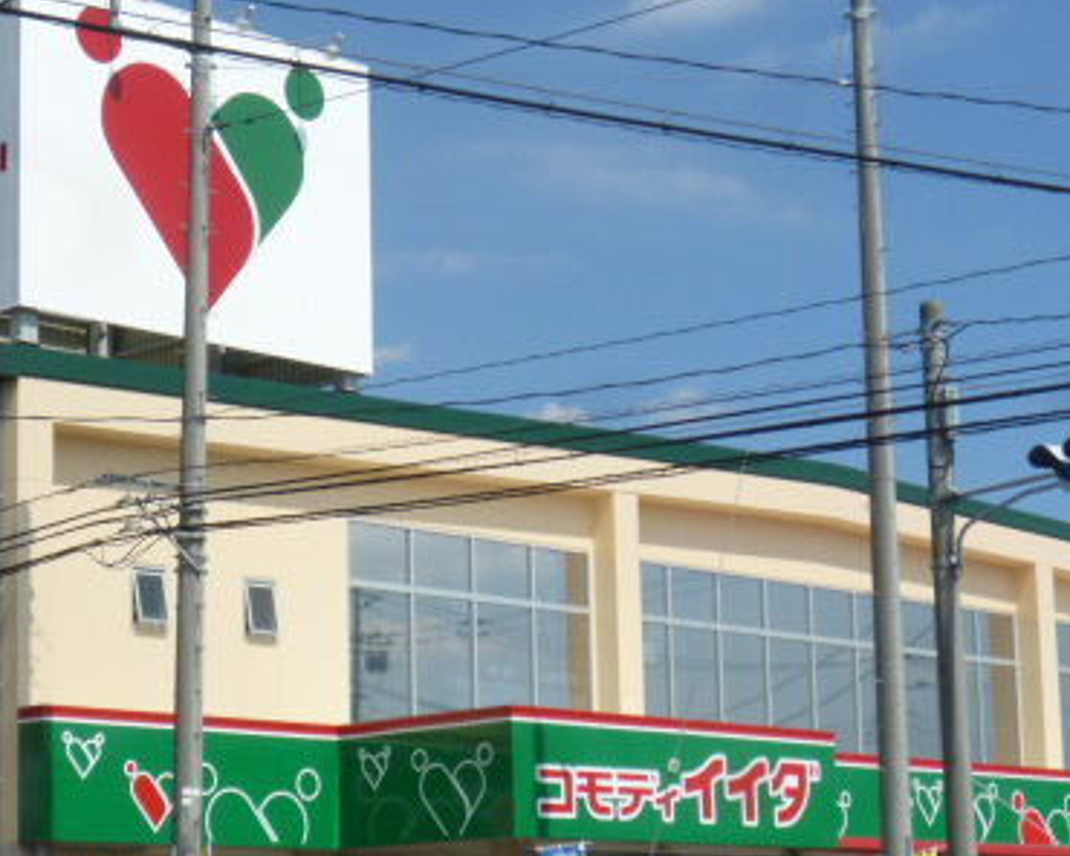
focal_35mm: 86
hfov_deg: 22.2
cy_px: 497
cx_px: 411
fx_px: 2723
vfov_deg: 17.9
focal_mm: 9.1
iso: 100
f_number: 5.6
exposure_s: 1/800
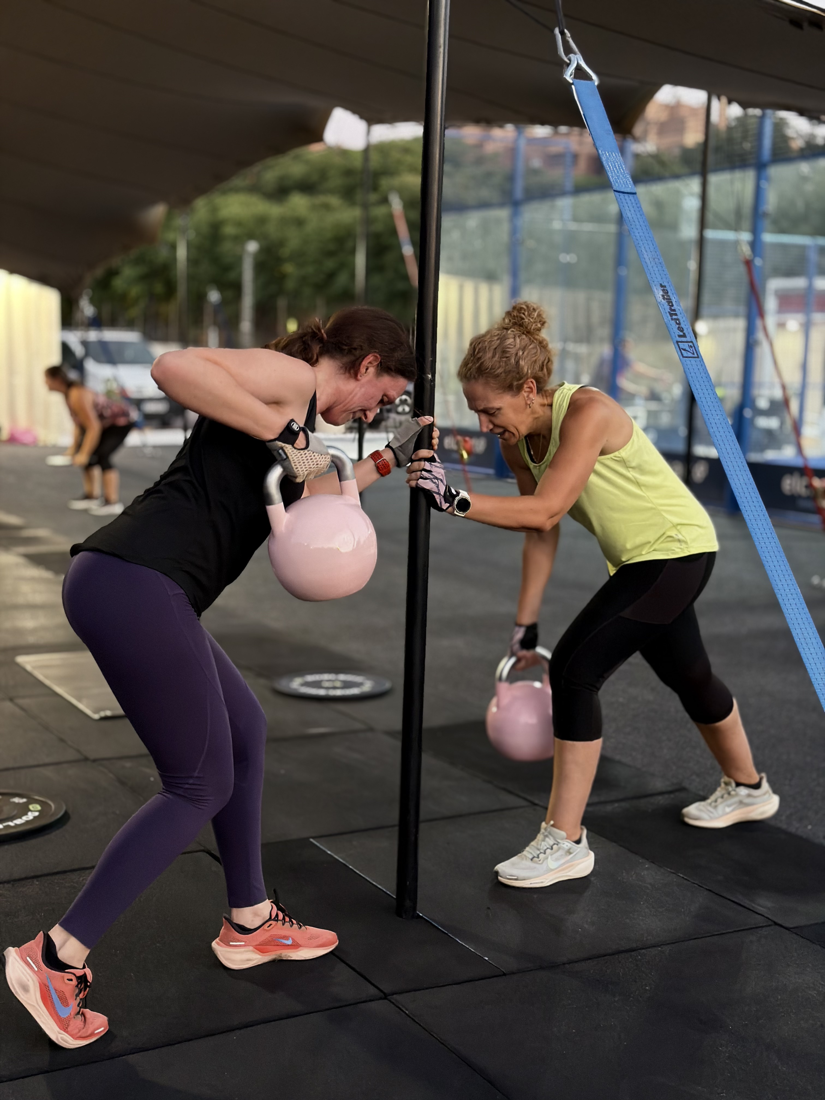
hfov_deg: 30.3
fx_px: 1525
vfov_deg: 39.7
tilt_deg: -7.1
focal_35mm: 48
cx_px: 412
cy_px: 550
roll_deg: -2.0
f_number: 1.78
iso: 800
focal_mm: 6.76
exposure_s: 1/101
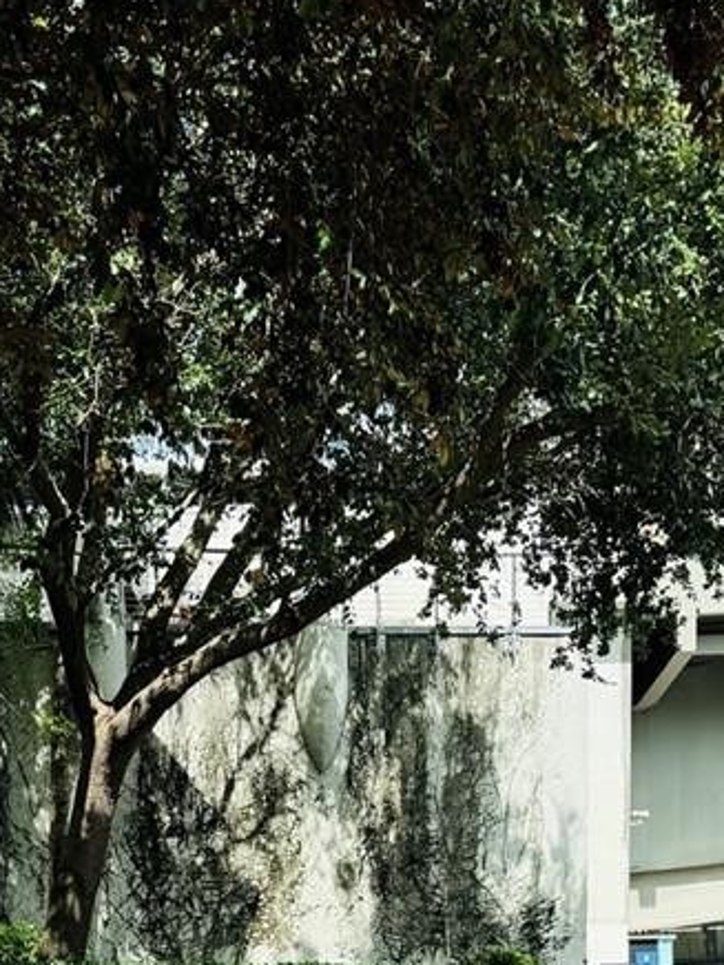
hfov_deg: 22.2
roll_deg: +2.3
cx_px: 303
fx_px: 1841
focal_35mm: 66
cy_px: 1107
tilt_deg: -6.3
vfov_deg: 26.6
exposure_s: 1/1425
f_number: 1.78
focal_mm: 6.76
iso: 80
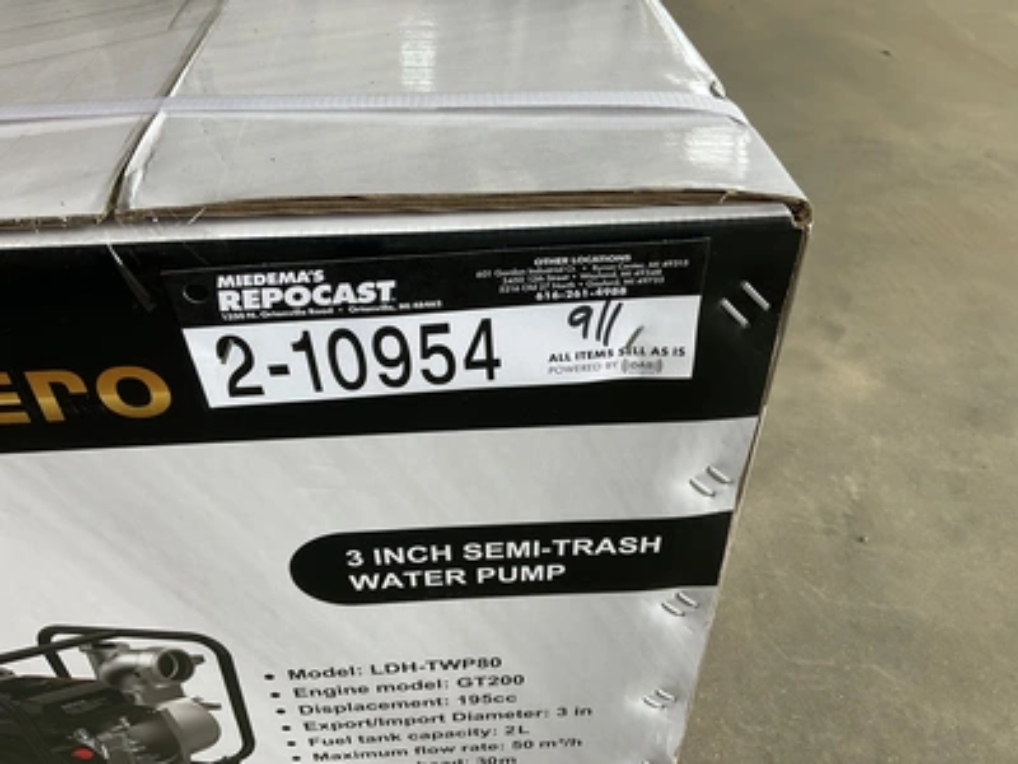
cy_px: 382
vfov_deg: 48.2
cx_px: 509
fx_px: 853
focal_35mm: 29
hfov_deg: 61.7
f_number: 1.8
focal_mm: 3
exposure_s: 1/122
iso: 25
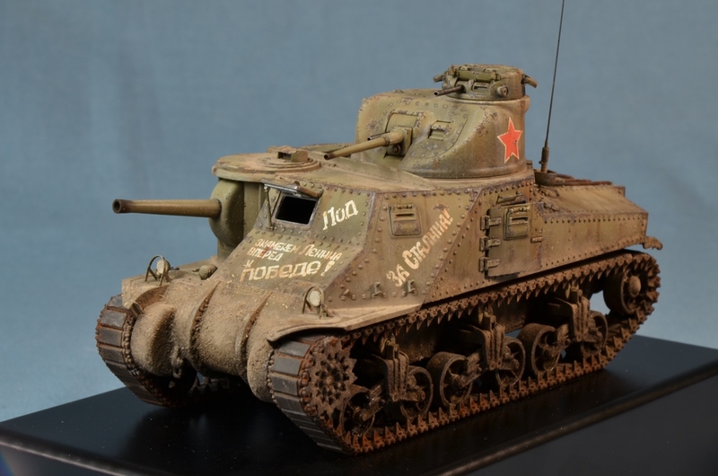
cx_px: 359
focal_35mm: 120
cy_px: 238
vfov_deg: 11.4
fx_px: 2389
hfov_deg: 17.1
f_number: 18
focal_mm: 80
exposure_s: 1/3
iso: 200
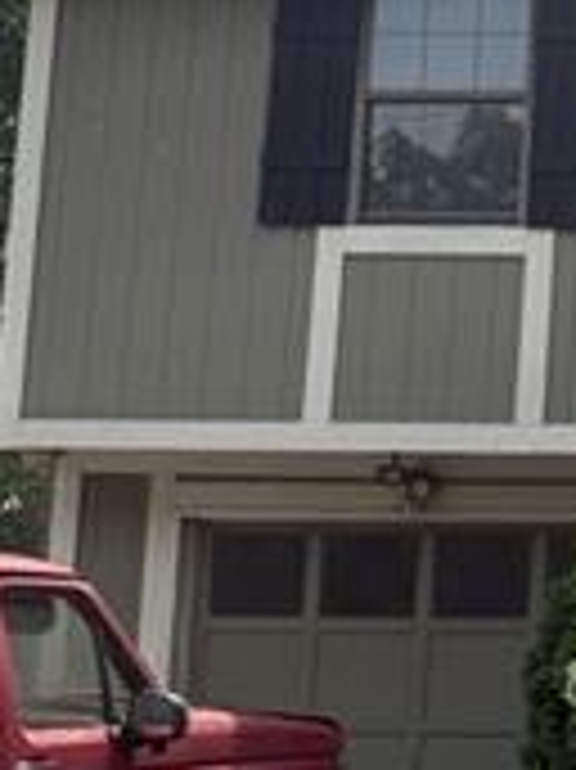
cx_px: 1220
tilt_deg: +8.7
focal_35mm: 108
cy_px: 275
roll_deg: -0.7
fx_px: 2399
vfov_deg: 18.2
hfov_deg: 11.9
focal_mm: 6.76
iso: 100
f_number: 1.78
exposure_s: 1/4673
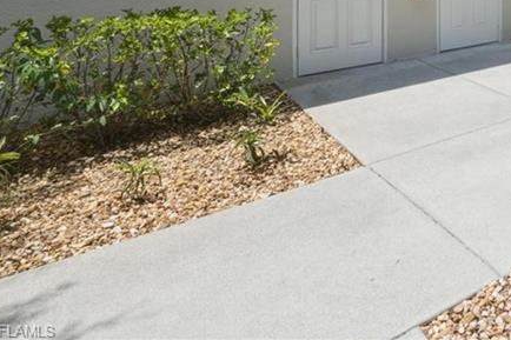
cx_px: 575
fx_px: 468
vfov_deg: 33.3
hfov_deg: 43.1
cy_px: -59
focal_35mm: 33
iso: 200
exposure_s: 1/320
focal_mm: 14
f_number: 11
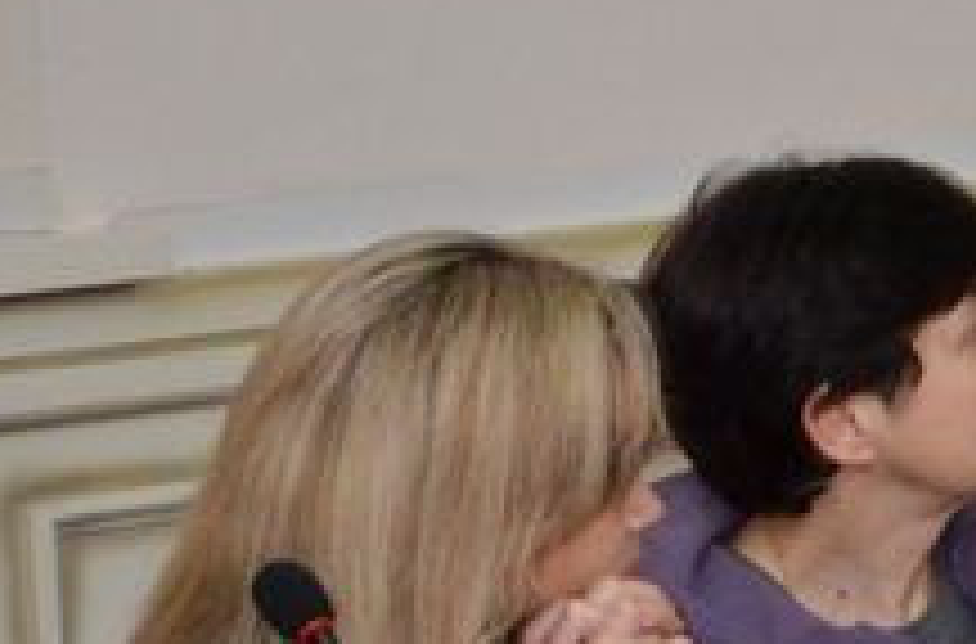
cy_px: 151
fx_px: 6807
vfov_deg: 5.4
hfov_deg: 7.2
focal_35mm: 252
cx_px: 3067
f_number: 4
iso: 800
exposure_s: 1/250
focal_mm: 26
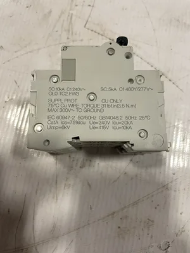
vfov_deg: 67.3
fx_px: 190
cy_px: 126
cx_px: 95
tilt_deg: -79.5
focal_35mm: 26
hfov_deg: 53.1
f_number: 1.6
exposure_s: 1/60
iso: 125
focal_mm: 4.2
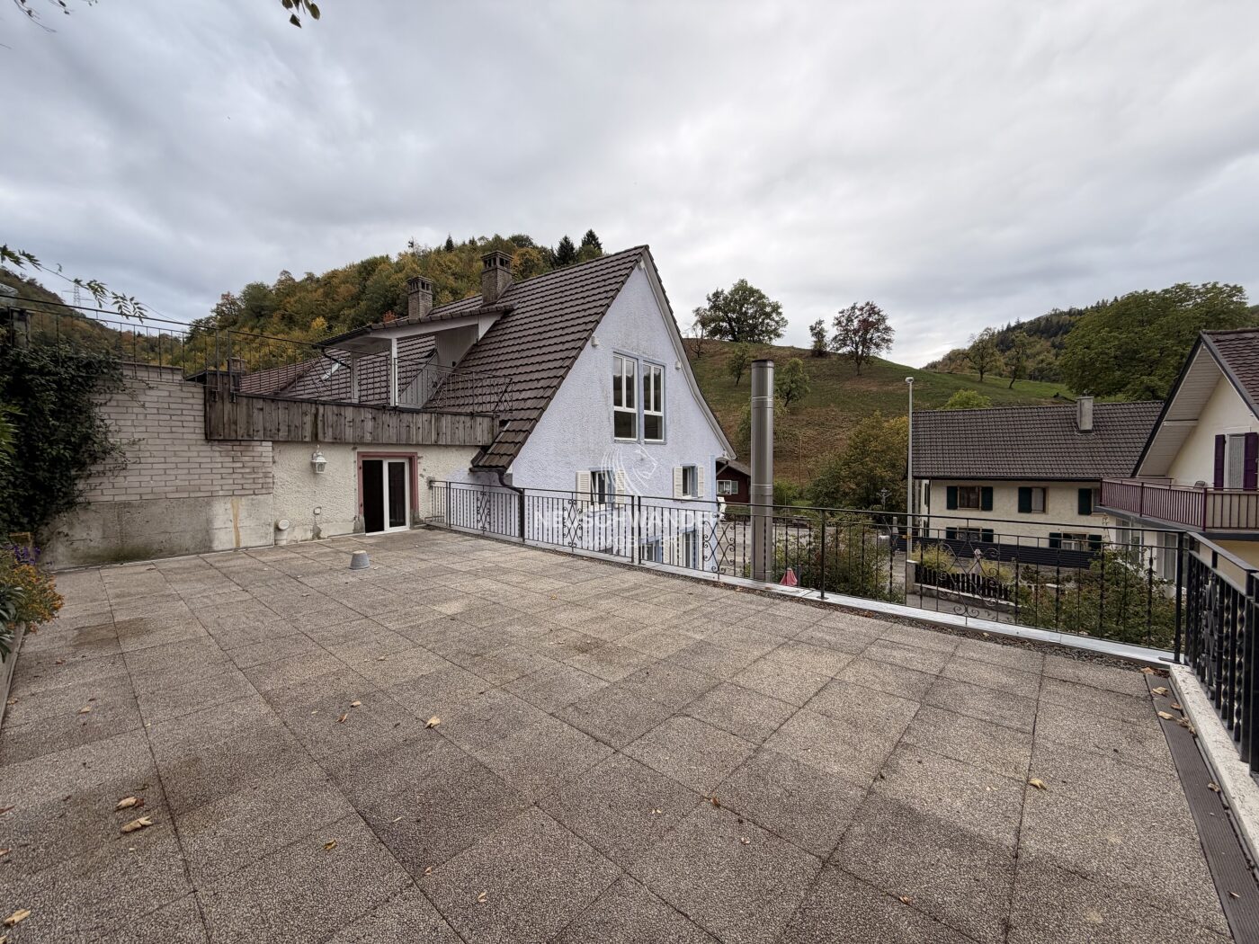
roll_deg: +1.0
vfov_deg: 85.7
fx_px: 509
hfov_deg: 102.1
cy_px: 472
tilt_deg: +0.2
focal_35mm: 14
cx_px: 630
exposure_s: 1/502
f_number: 2.2
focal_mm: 2.22
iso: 50
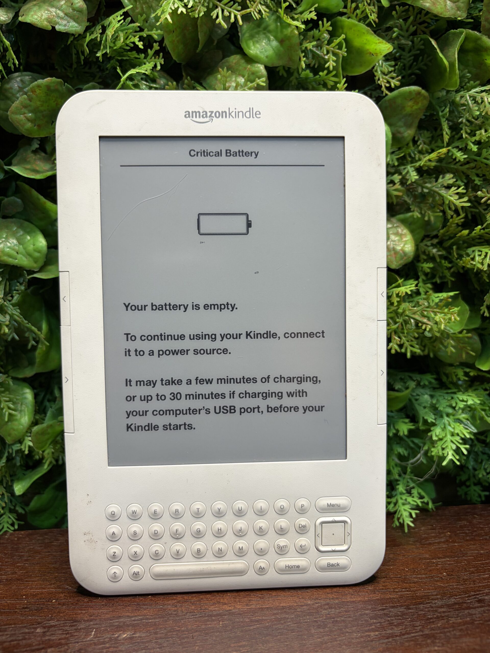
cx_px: 245
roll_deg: +0.7
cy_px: 326
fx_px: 491
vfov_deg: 67.3
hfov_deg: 53.1
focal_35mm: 26
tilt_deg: -10.3
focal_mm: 5.96
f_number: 1.6
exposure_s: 1/50
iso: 80
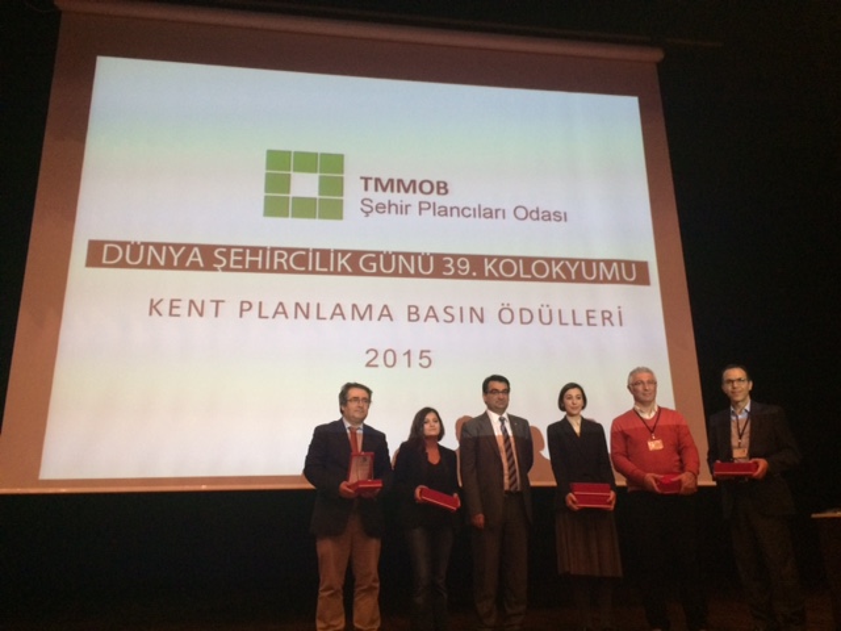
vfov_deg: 48.2
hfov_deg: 61.7
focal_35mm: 29
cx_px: 420
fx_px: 705
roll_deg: +2.9
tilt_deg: +15.7
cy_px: 316
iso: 320
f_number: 2.2
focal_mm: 4.15
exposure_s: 1/20
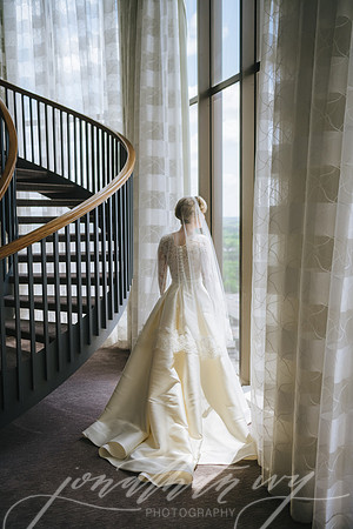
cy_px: 264
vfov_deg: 53.1
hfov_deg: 36.9
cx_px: 176
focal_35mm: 36
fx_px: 529
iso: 200
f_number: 2.8
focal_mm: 36
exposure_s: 1/500
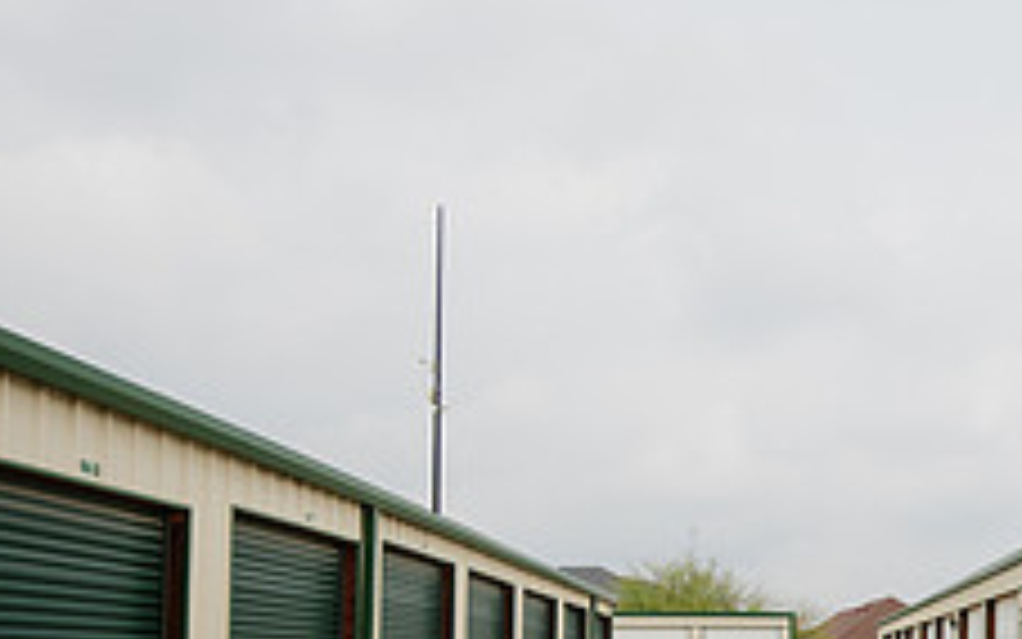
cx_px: 882
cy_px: 634
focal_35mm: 41
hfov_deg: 44.7
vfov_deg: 29.3
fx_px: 1142
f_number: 4
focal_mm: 14
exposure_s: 1/500
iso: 100
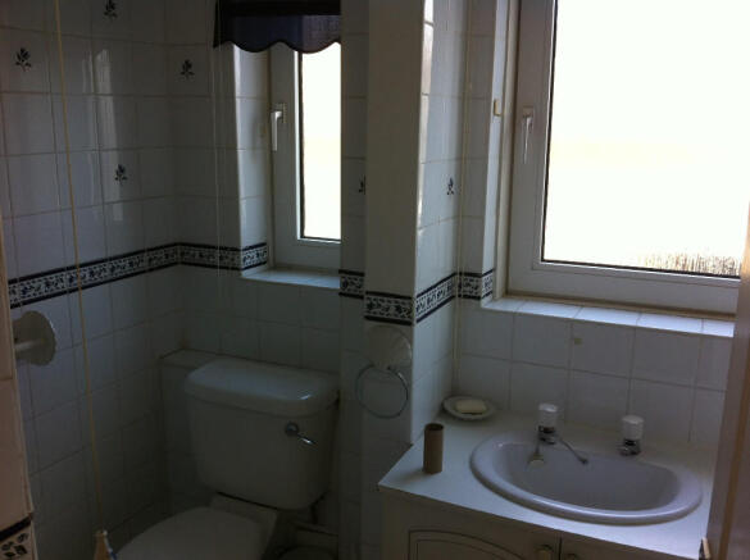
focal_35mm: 35
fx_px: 757
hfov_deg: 52.7
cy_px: 280
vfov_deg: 40.6
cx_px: 375
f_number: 2.8
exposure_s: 1/60
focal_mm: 3.85
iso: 80
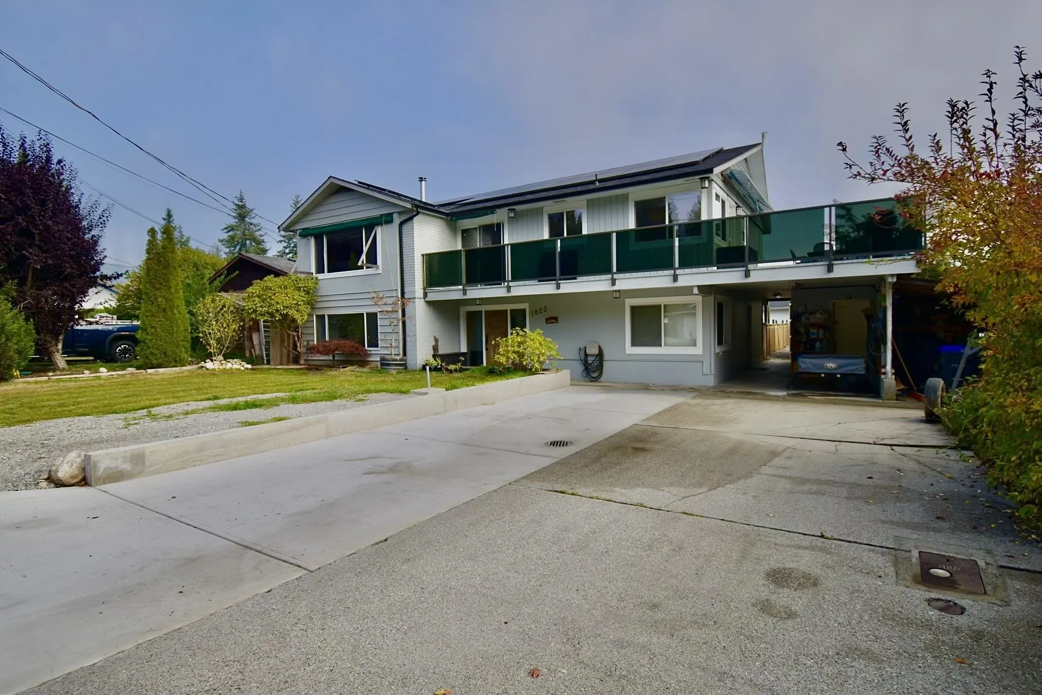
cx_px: 521
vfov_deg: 67.4
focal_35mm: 18
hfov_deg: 90.0
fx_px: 521
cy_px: 348
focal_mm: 12
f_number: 4.8
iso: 100
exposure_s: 1/500
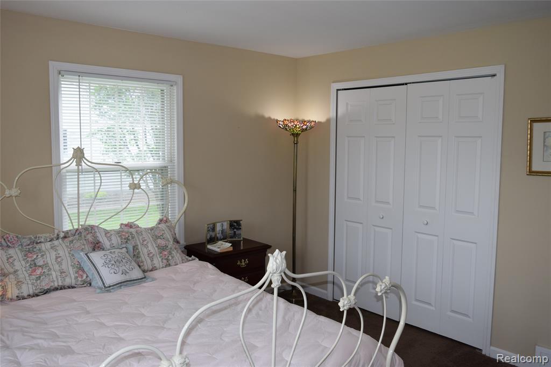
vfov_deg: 43.6
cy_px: 184
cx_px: 276
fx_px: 459
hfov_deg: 61.9
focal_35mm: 30
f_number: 5.6
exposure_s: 1/125
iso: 560
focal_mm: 20
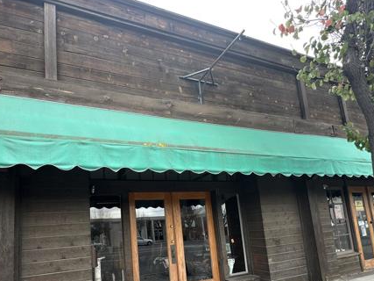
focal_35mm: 21
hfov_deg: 78.4
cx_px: 156
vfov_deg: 60.7
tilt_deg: +11.9
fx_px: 227
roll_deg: +2.0
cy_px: 203
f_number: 2.2
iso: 80
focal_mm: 2.22
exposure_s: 1/99
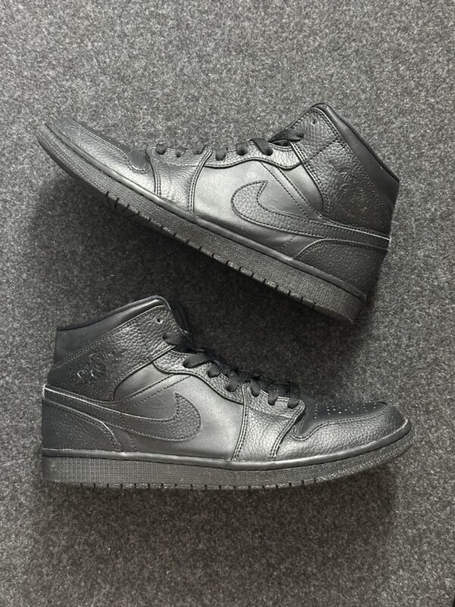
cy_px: 304
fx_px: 841
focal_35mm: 48
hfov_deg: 30.3
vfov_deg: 39.6
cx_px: 228
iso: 640
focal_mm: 6.86
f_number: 1.78
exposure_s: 1/25
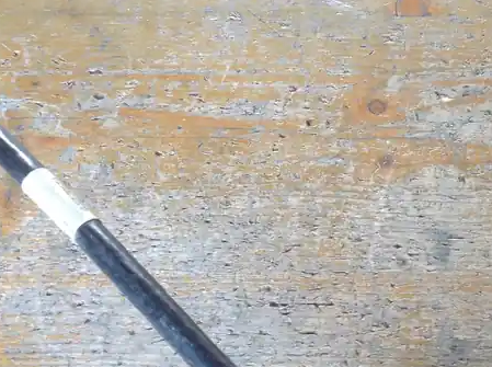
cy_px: 236
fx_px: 1107
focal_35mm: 78
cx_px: 384
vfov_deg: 18.8
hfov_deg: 24.7
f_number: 2.4
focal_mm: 4.28
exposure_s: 1/15
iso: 50
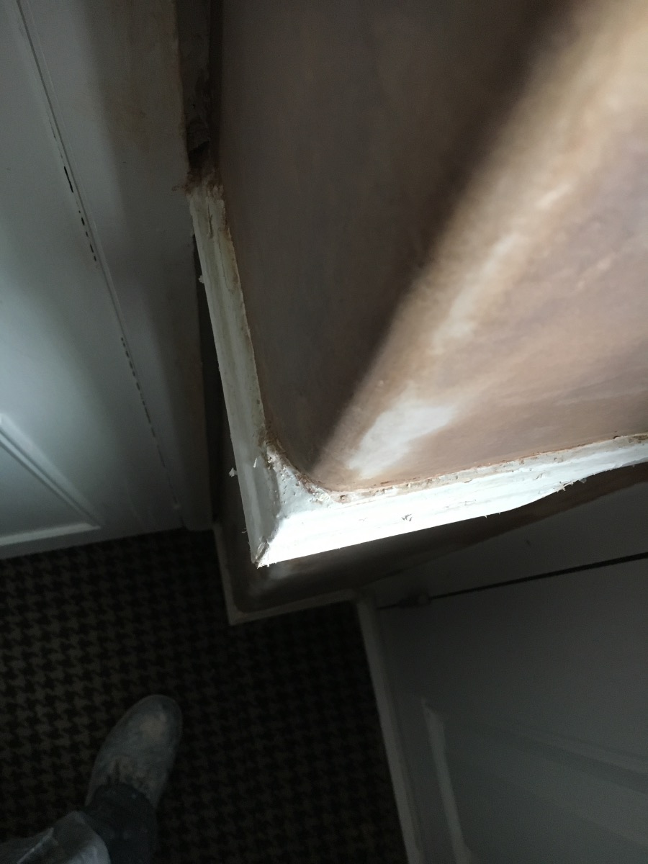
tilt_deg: -71.7
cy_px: 432
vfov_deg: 61.7
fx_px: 724
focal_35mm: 29
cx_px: 324
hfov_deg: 48.2
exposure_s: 1/33
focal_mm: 4.15
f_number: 2.2
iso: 250
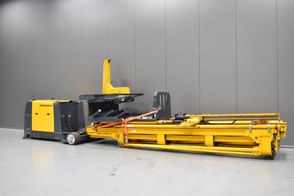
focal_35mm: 36
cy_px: 98
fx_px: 294
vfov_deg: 36.9
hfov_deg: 53.1
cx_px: 147
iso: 1250
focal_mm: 24
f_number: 5
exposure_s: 1/40
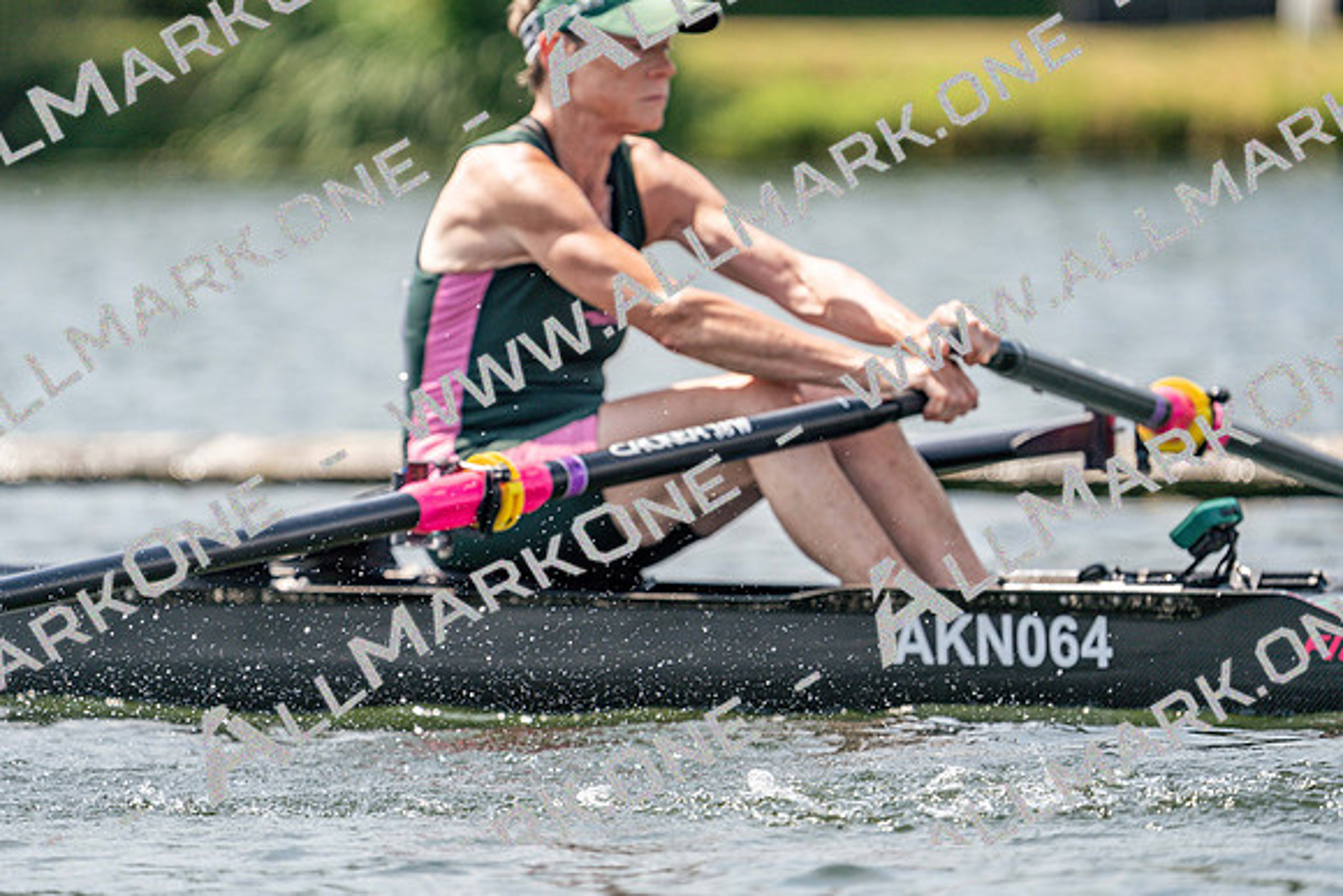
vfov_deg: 3.0
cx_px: 672
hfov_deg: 4.5
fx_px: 17276
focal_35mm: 463
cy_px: 448
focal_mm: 463
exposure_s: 1/1600
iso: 320
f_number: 6.3
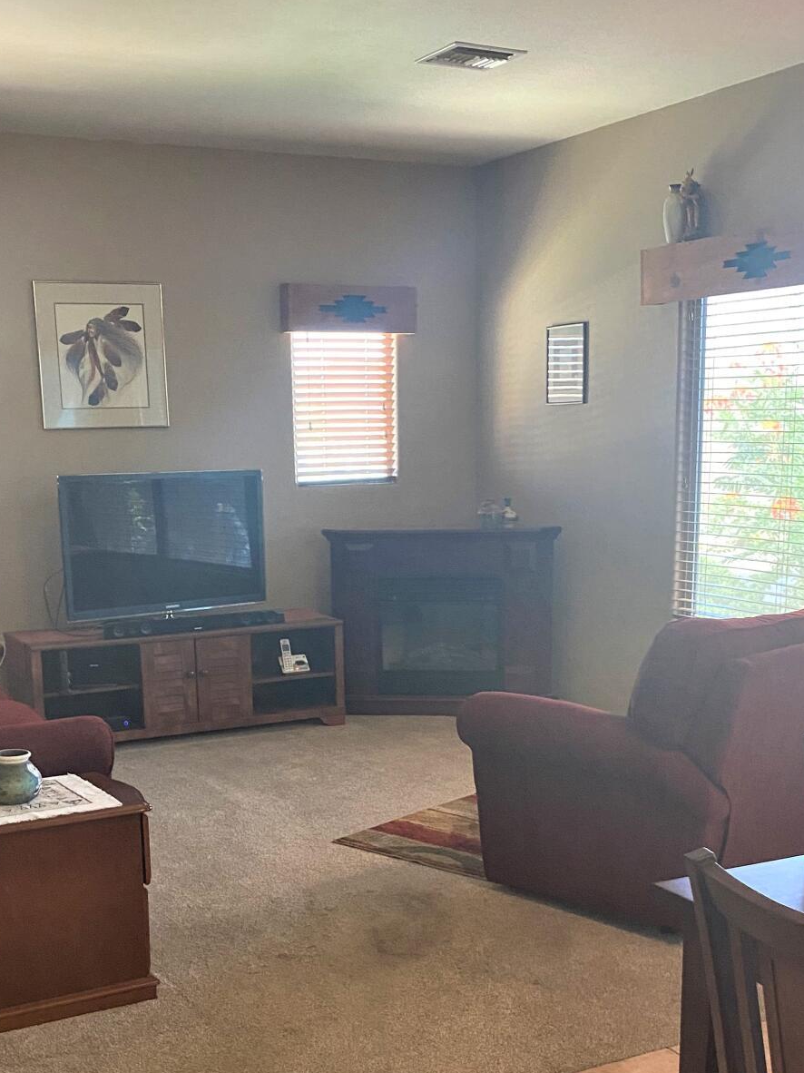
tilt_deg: -11.0
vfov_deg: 42.3
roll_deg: +1.0
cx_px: 362
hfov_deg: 32.8
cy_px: 730
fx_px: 1363
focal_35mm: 44
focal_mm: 4.25
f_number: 1.8
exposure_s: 1/60
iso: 250
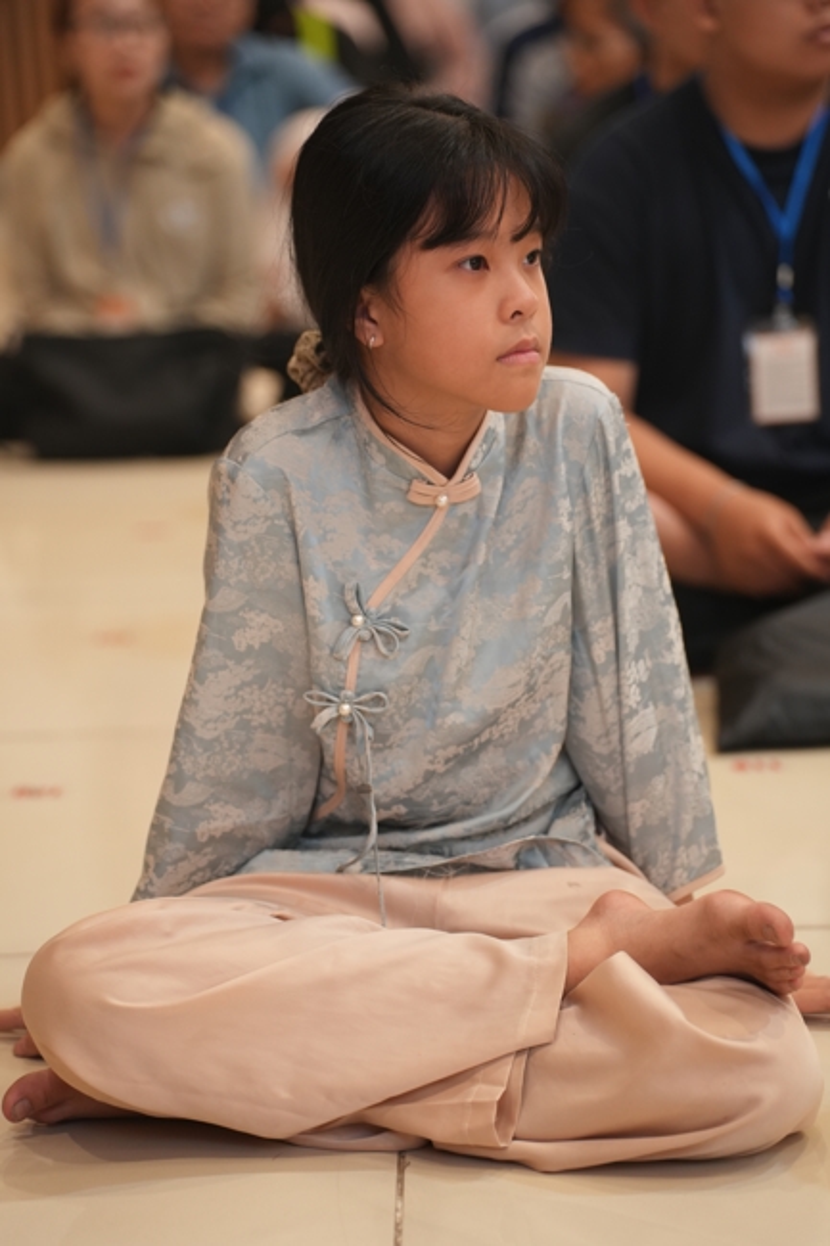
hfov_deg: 13.4
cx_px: 415
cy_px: 623
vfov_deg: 20.0
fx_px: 3529
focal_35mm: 102
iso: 1250
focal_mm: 102
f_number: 2.8
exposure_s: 1/80
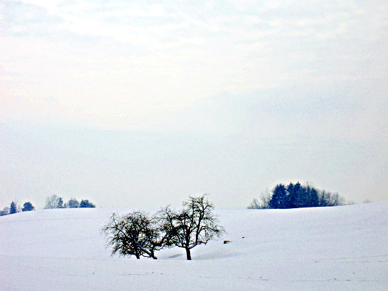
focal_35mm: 102
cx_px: 194
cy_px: 146
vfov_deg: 14.5
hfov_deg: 19.3
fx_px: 1143
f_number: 8.3
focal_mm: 16.8
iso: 50
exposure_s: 1/1000
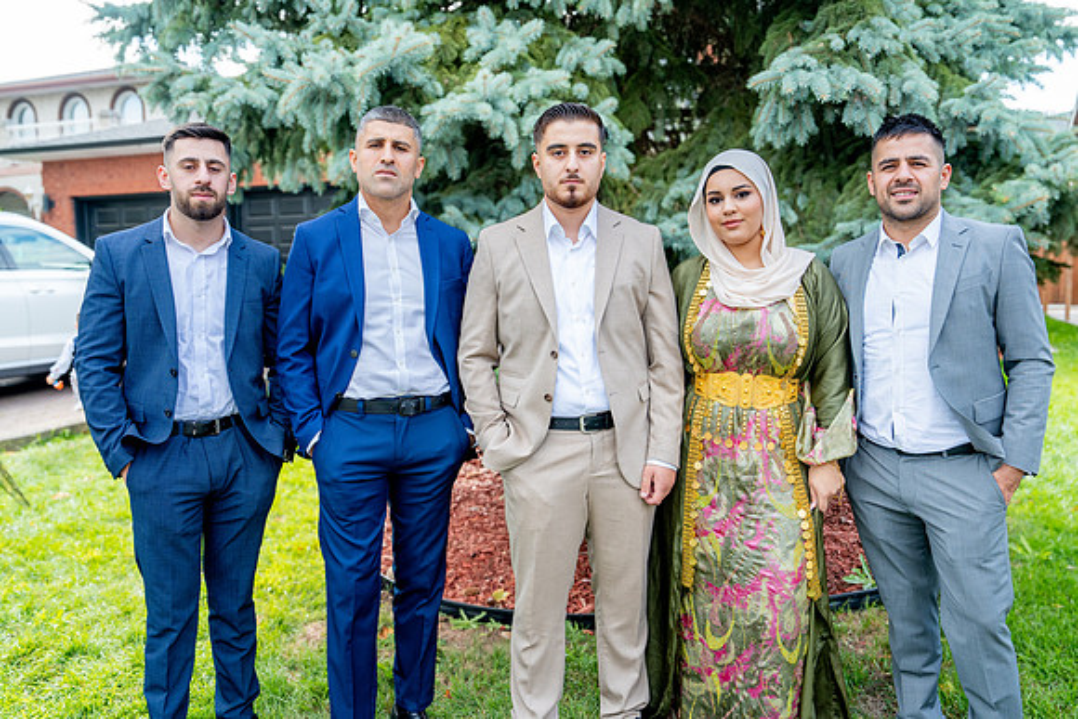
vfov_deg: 43.6
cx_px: 539
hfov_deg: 61.9
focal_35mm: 30
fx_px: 899
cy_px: 360
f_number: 5
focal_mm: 30
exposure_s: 1/320
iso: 320
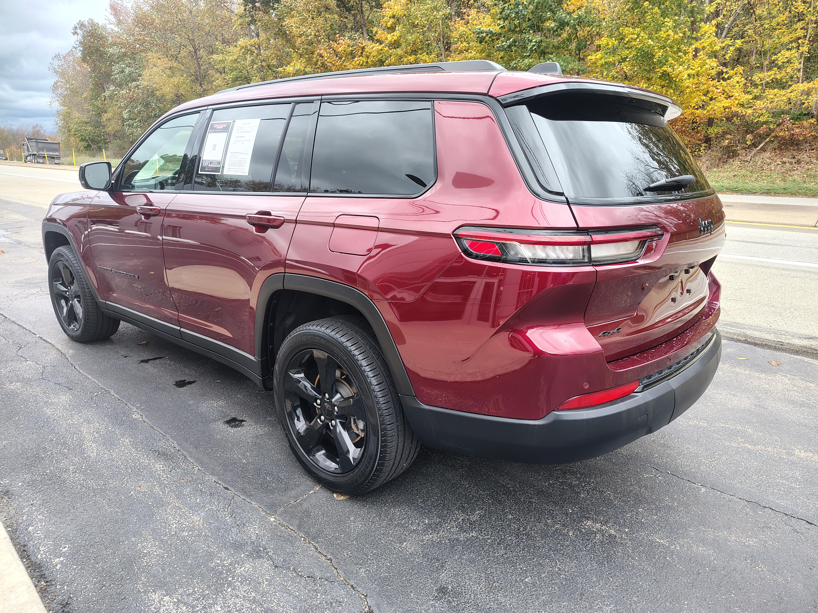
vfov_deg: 56.8
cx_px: 409
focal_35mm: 24
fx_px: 567
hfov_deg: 71.6
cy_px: 306
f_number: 1.8
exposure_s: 1/111
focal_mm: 5.56
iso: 148
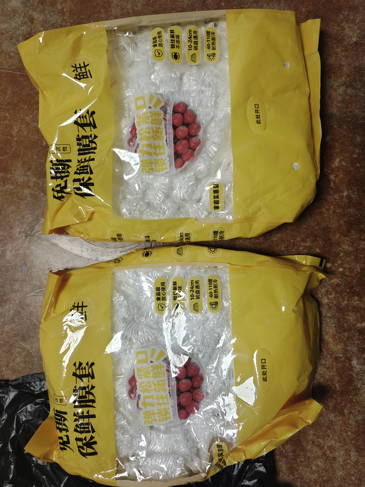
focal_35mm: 23
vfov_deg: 73.9
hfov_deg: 58.9
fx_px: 323
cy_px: 244
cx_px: 182
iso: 392
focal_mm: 6.45
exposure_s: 1/50
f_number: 1.68
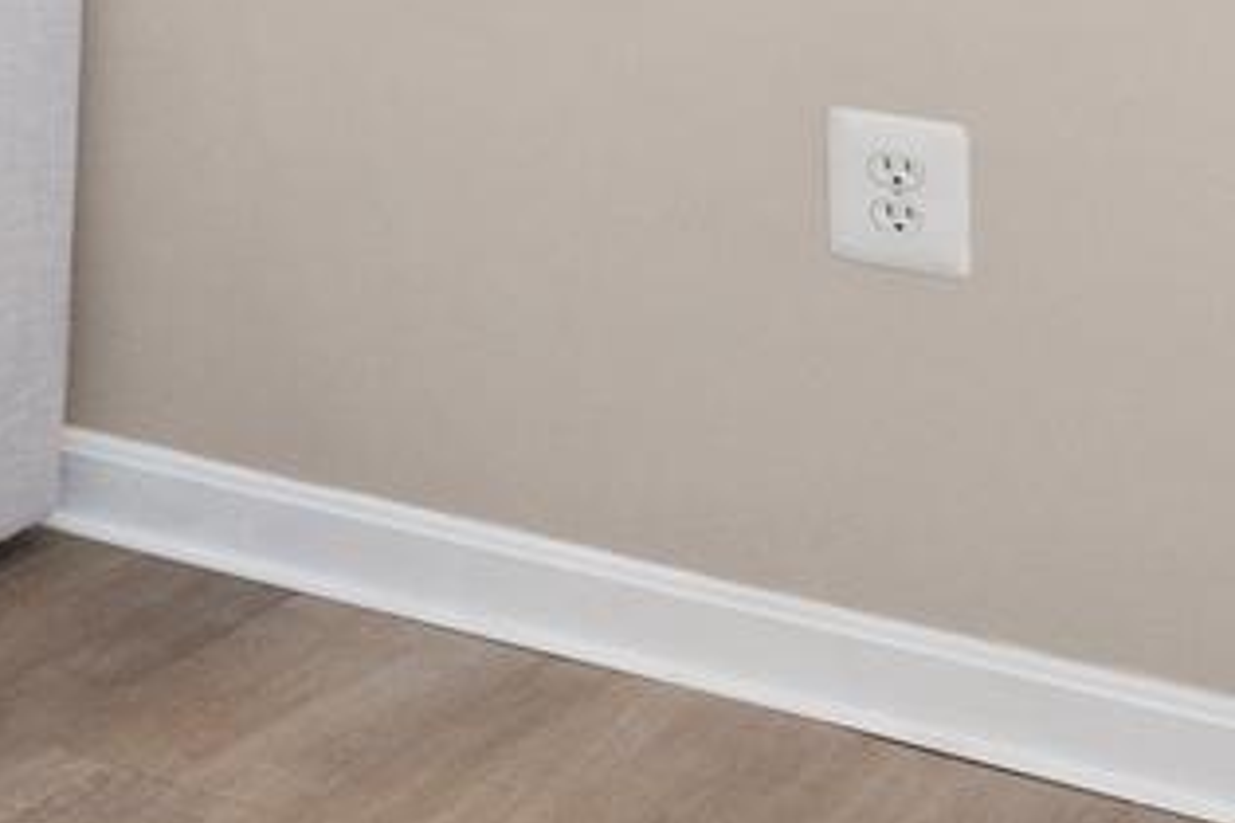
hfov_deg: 11.3
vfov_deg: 11.6
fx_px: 3679
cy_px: -794
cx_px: -2462
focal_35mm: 107
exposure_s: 1/10
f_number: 9
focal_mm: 16.5
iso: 800
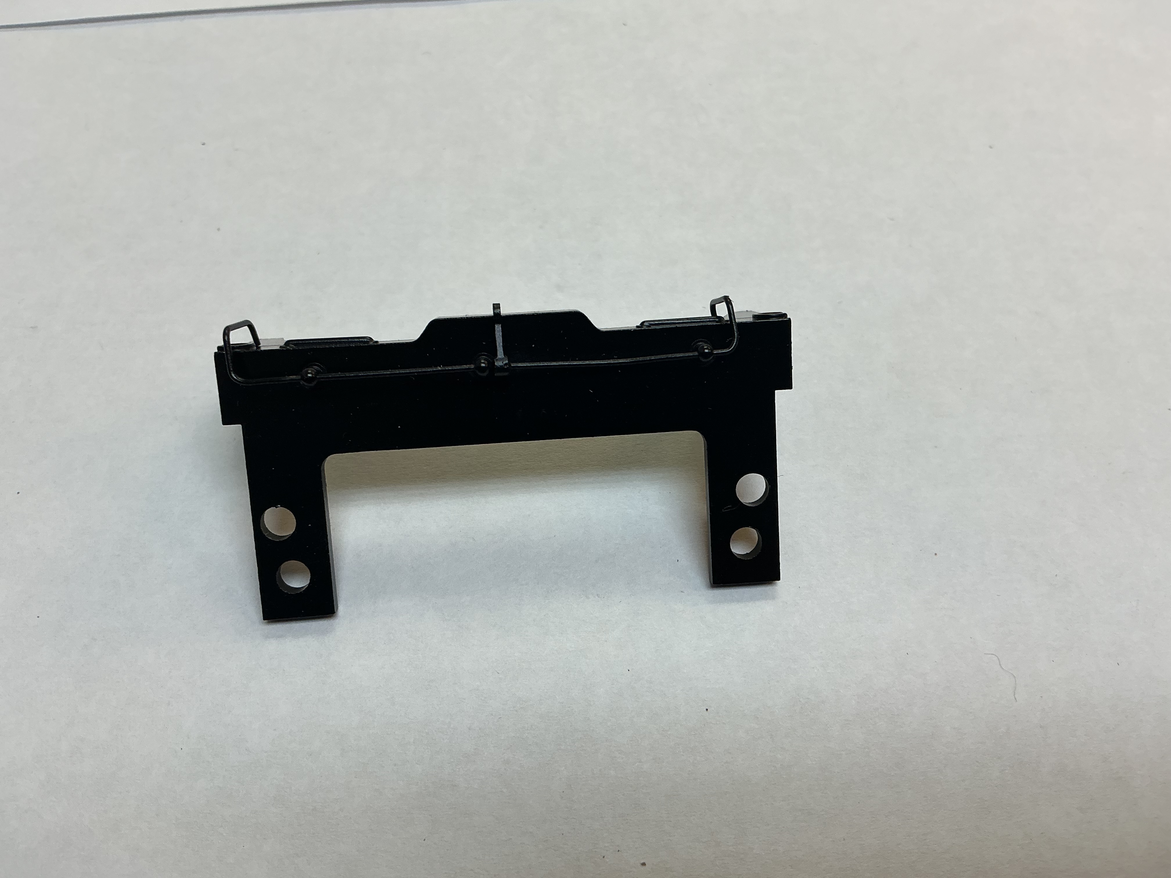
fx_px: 981
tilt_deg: -62.5
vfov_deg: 48.2
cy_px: 439
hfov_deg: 61.7
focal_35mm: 29
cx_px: 586
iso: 32
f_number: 1.8
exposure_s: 1/120
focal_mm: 3
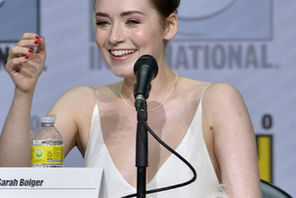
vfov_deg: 2.2
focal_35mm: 619
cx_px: 124
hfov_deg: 3.3
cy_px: 75
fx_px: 5092
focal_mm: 460
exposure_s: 1/250
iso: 1600
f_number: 6.3
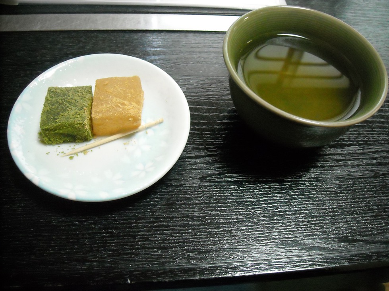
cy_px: 146
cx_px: 194
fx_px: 393
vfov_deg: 40.7
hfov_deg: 52.6
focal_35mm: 35
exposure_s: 1/45
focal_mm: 5.7
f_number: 2.8
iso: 800
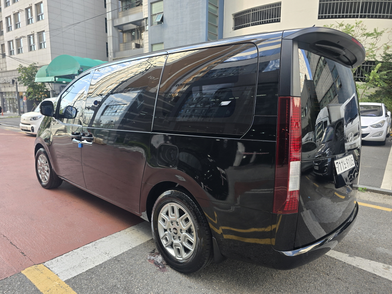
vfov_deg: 58.9
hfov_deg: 73.9
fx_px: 260
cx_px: 196
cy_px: 147
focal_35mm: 23
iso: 32
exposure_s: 1/180
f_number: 1.7
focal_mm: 6.3
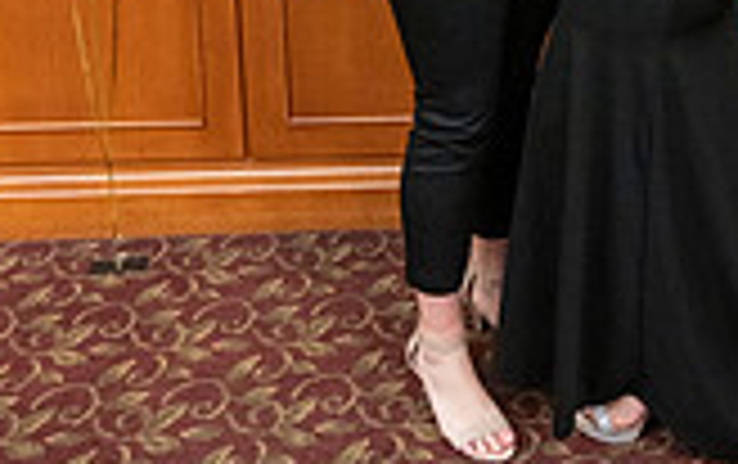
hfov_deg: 29.8
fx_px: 1349
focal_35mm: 67
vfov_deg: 17.1
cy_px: -279
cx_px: 608
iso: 6400
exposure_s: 1/125
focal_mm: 24
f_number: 4
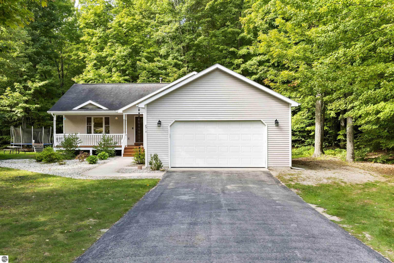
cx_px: 197
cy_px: 132
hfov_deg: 58.7
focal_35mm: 32
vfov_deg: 41.1
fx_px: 350
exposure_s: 1/100
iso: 1000
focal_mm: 32
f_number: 8
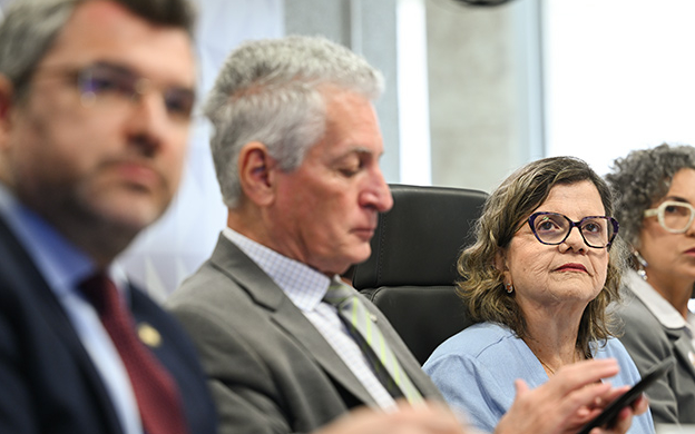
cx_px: 361
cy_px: 250
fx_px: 2709
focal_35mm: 143
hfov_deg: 14.6
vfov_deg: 9.2
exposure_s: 1/60
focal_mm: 102
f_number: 2.8
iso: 400
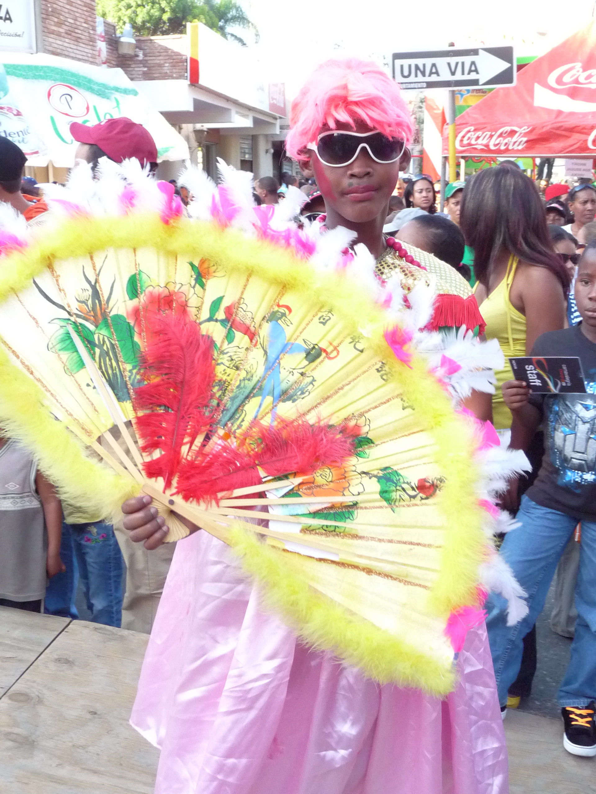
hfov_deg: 32.2
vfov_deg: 42.1
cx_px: 298
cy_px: 397
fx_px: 1033
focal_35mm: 45
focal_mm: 5.8
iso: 320
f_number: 3
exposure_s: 1/250
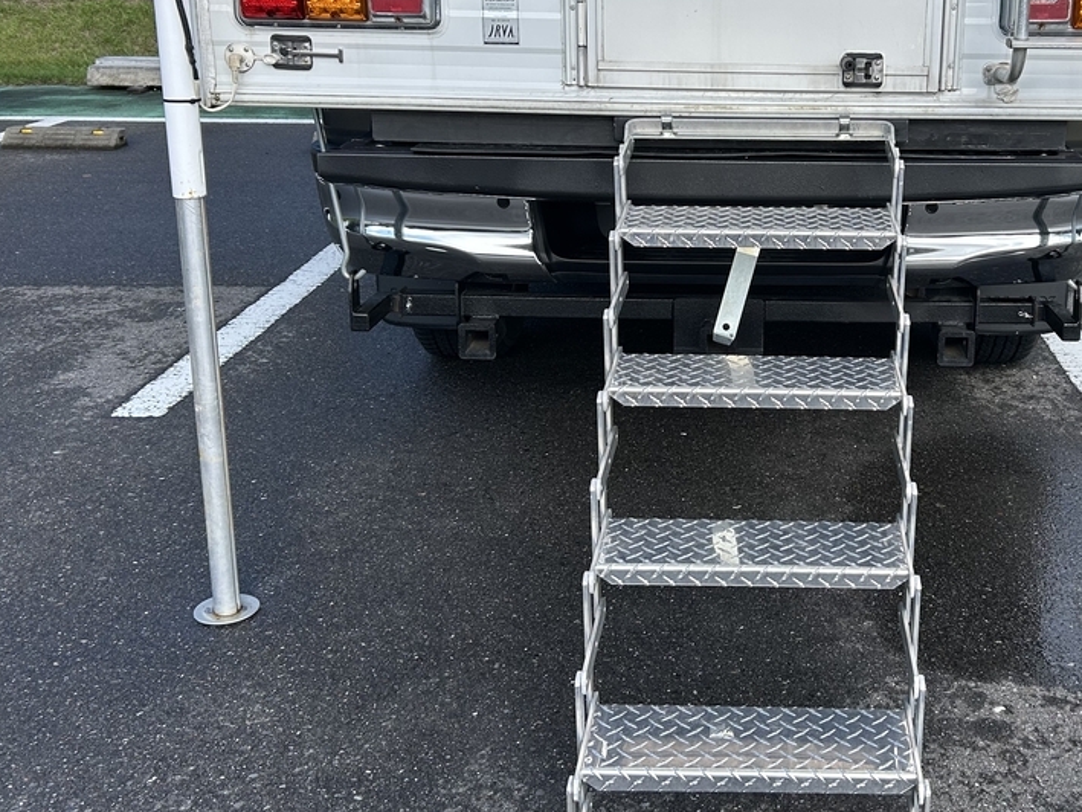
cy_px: 295
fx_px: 1376
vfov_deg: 32.7
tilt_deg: -15.7
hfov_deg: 42.2
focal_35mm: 44
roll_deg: -0.6
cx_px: 749
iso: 50
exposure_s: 1/1838
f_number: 1.5
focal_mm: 5.7
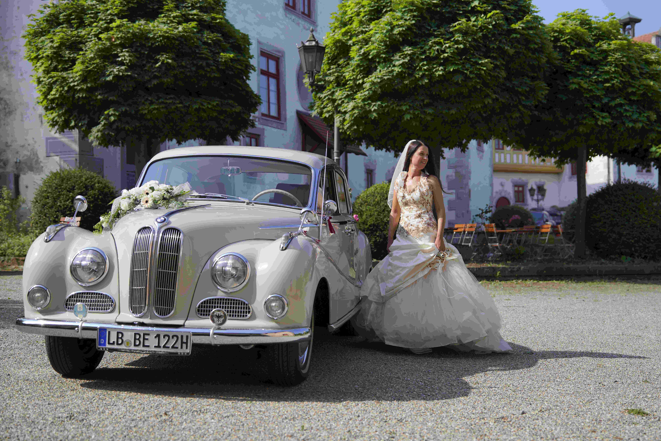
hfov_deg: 38.9
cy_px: 219
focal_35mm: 51
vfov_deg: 26.5
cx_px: 326
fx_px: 936
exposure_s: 1/2000
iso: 100
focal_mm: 50
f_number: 2.8
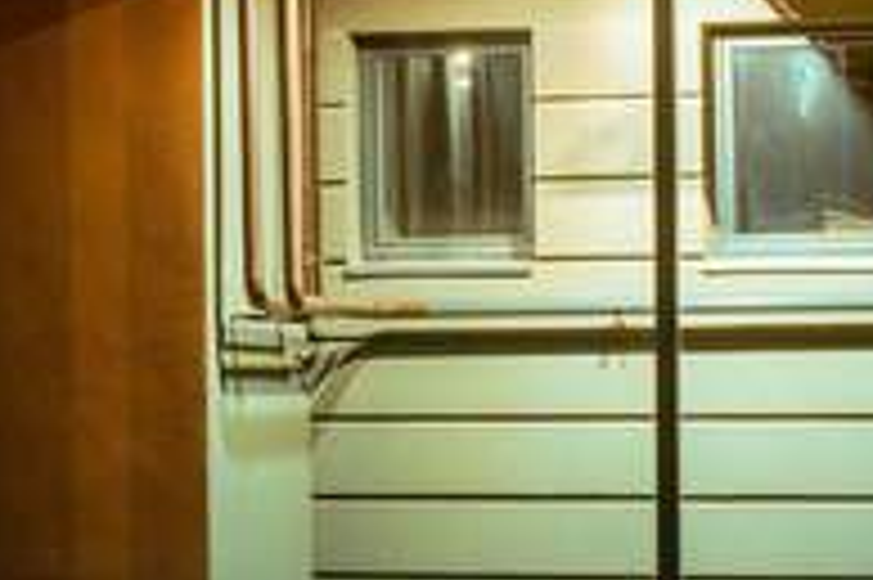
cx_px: -526
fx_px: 5403
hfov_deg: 9.0
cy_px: 128
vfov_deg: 6.1
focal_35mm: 223
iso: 100
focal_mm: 36
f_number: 5.6
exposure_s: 3.2
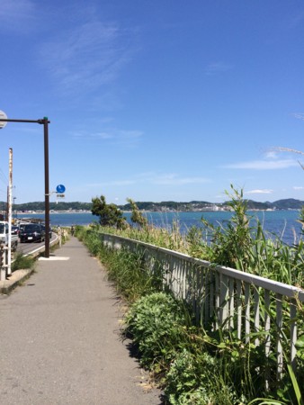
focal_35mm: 30
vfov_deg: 59.9
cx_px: 152
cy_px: 202
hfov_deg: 46.8
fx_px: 351
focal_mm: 4.12
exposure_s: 1/2415
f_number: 2.2
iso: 40
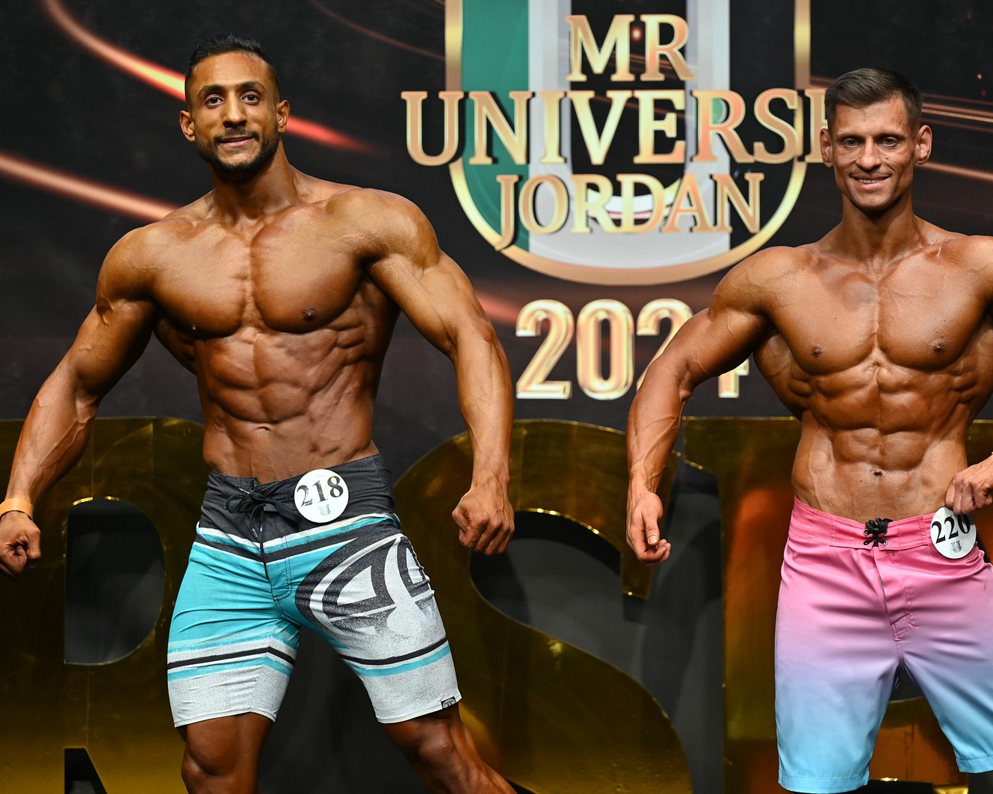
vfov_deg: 7.4
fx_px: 6142
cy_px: 397
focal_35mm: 209
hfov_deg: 9.2
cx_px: 552
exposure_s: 1/400
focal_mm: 185
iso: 800
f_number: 2.8
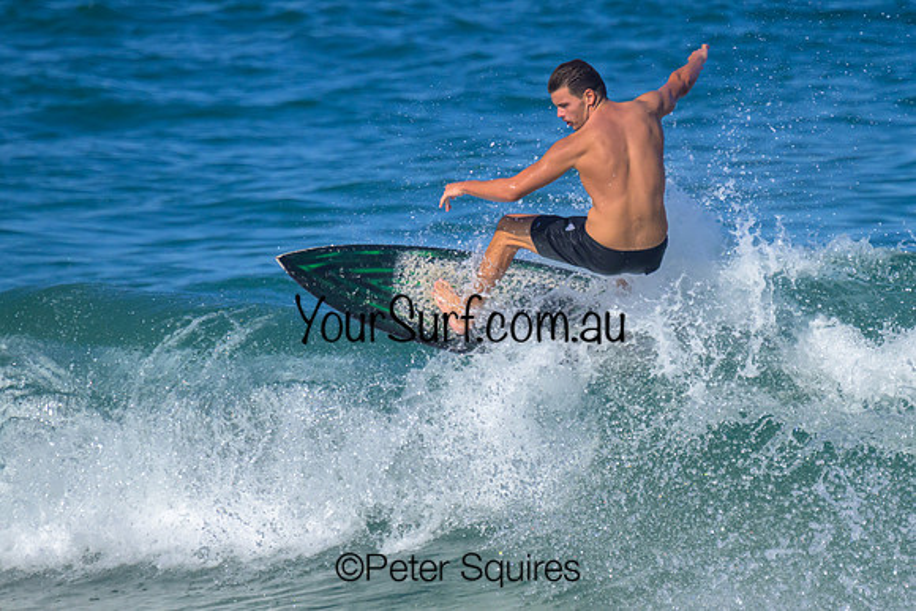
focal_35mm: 770
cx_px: 549
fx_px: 19608
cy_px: 297
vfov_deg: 1.8
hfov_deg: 2.7
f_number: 8
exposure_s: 1/2000
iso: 1400
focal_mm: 560
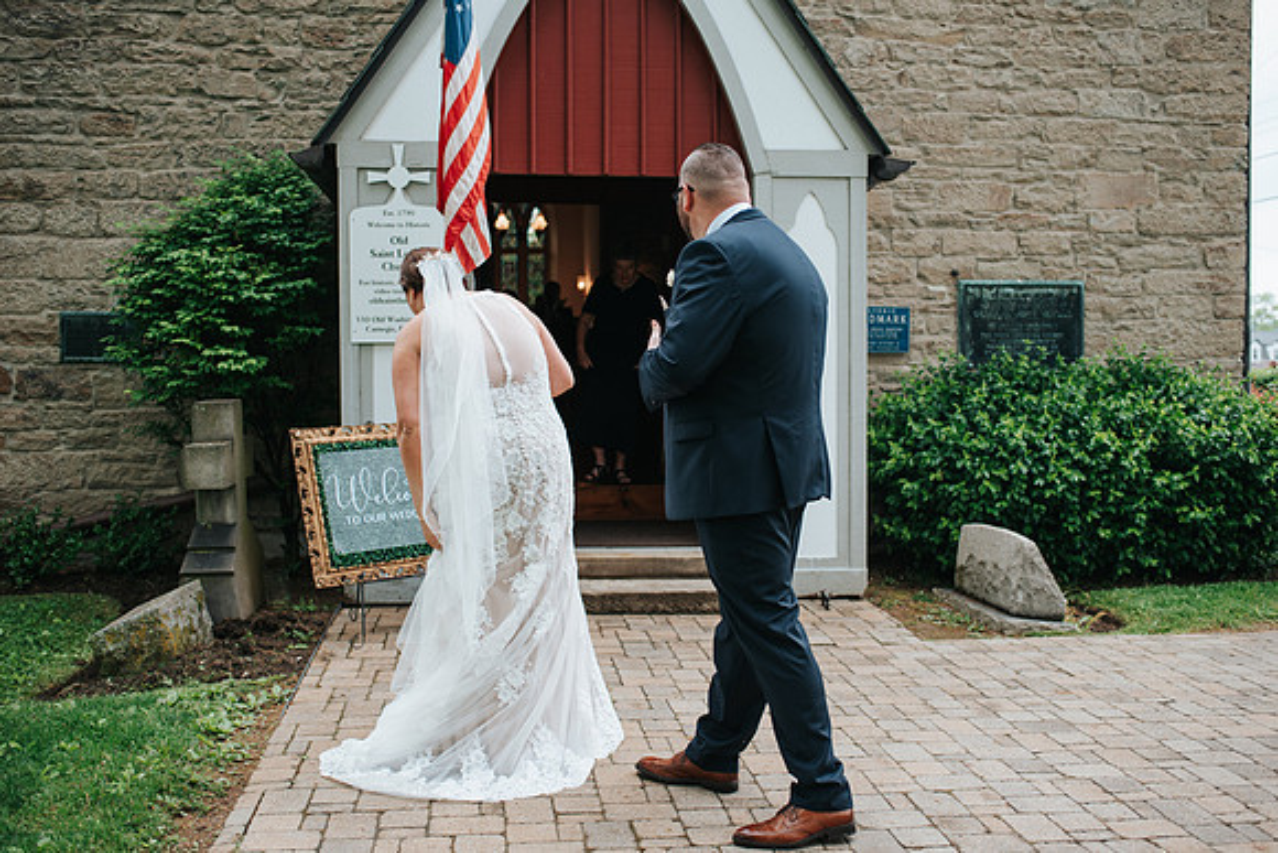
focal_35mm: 37
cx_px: 640
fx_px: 1301
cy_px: 426
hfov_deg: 52.3
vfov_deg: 36.3
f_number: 2.8
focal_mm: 35
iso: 280
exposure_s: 1/640
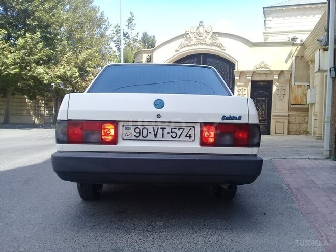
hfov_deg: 58.4
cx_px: 168
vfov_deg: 45.4
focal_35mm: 31
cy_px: 126
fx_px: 301
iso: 50
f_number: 2.2
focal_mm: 3.3
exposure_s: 1/427
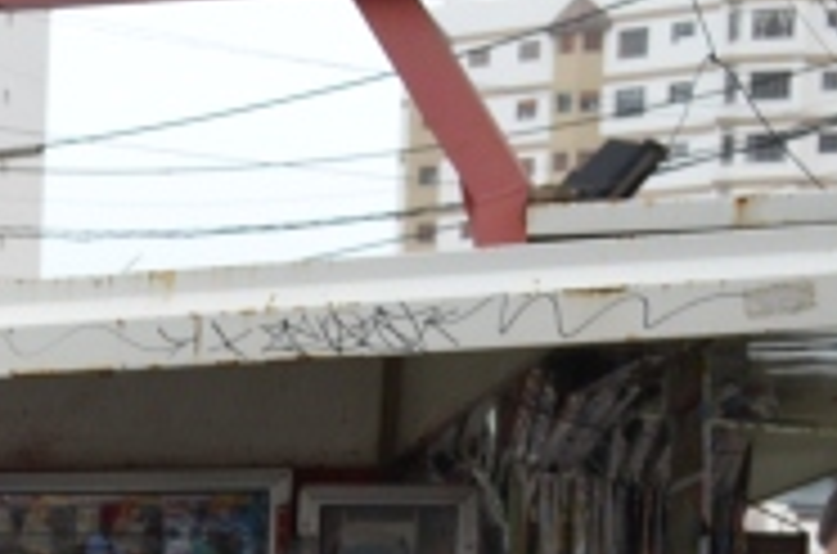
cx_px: -896
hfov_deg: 10.3
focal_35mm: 182
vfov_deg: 7.2
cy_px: 1076
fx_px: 4221
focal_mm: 22
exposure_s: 1/125
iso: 200
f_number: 5.6
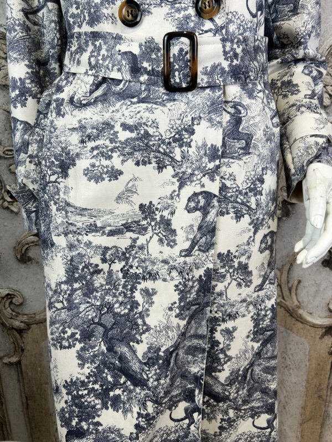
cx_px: 166
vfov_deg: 67.3
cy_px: 221
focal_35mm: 26
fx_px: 332
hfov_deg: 53.1
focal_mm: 5.7
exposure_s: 1/117
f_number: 1.5
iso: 32
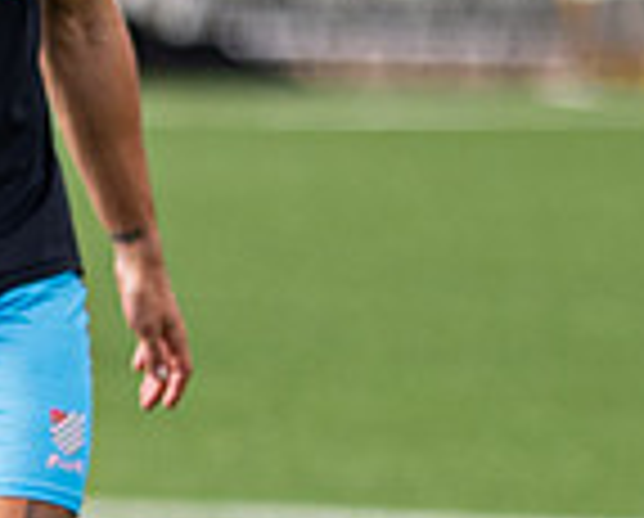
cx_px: -317
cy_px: 733
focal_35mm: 1058
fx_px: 20207
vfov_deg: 1.5
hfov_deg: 1.8
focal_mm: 135
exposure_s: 1/5000
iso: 200
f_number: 1.8
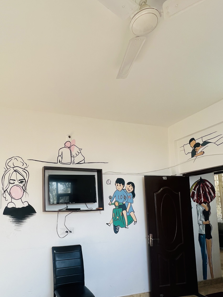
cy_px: 189
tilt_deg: +5.7
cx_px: 72
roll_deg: +2.3
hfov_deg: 61.7
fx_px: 180
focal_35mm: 21
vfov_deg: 77.3
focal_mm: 1.57
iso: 32
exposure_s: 1/145
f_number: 1.8
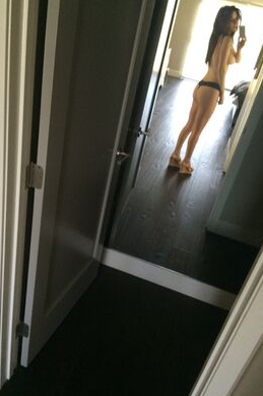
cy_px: 203
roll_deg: -12.9
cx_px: 119
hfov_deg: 42.2
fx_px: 340
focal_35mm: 31
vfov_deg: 60.3
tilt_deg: -34.1
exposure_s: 1/15
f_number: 2.2
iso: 250
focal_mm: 4.15
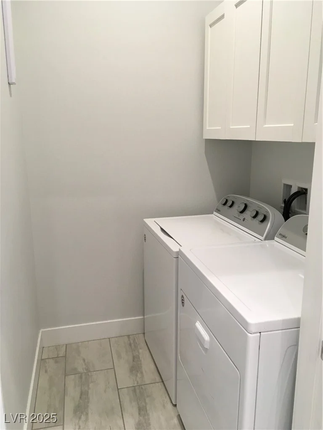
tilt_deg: -11.8
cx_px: 162
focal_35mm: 29
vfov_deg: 61.7
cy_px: 215
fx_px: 361
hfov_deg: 48.2
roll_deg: +0.1
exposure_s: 1/30
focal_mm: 4.15
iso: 40
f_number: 2.2
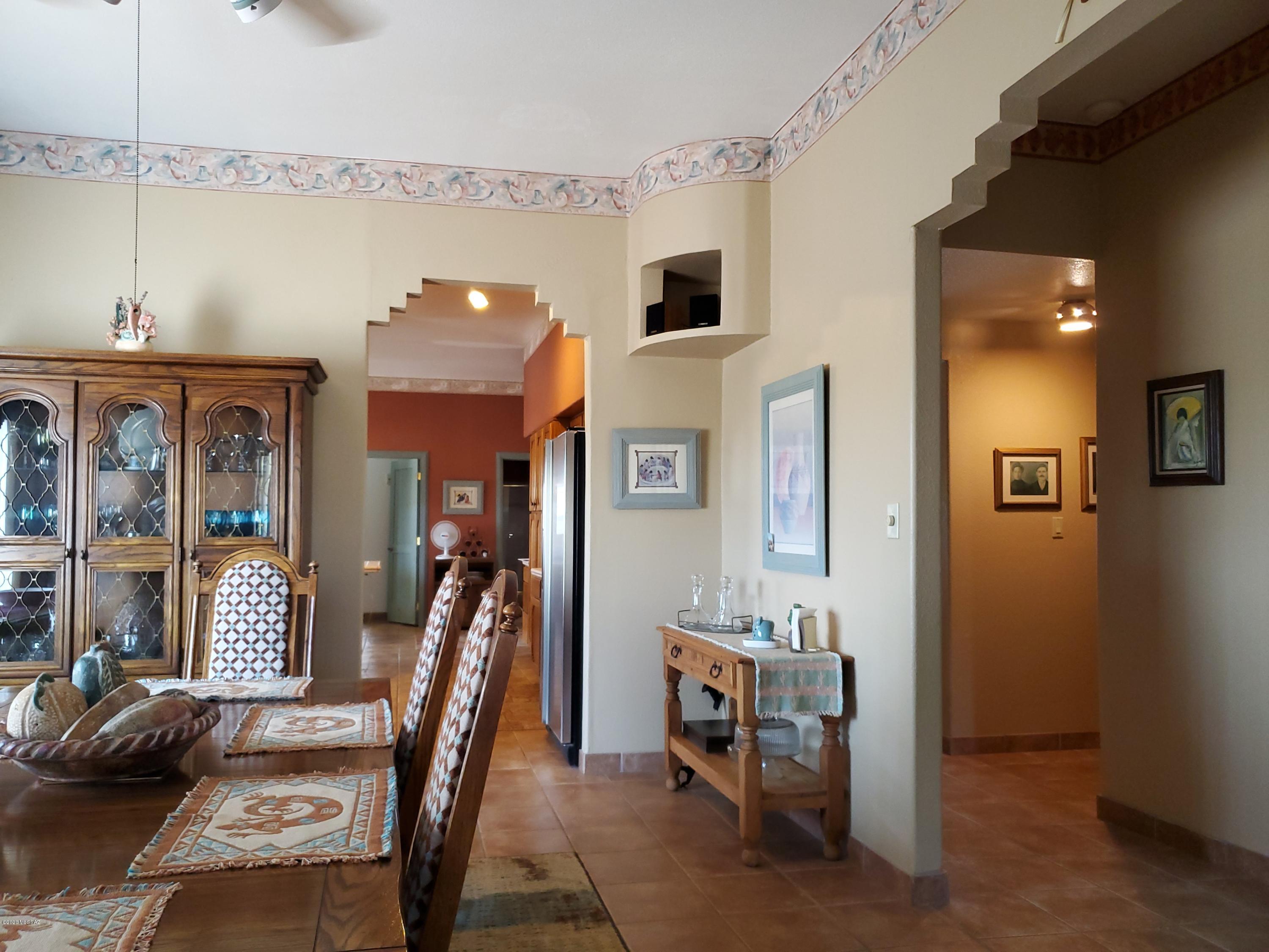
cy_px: 476
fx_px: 953
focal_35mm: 26
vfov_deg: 53.1
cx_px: 634
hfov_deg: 67.3
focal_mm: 4.3
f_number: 1.5
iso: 200
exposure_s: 1/60
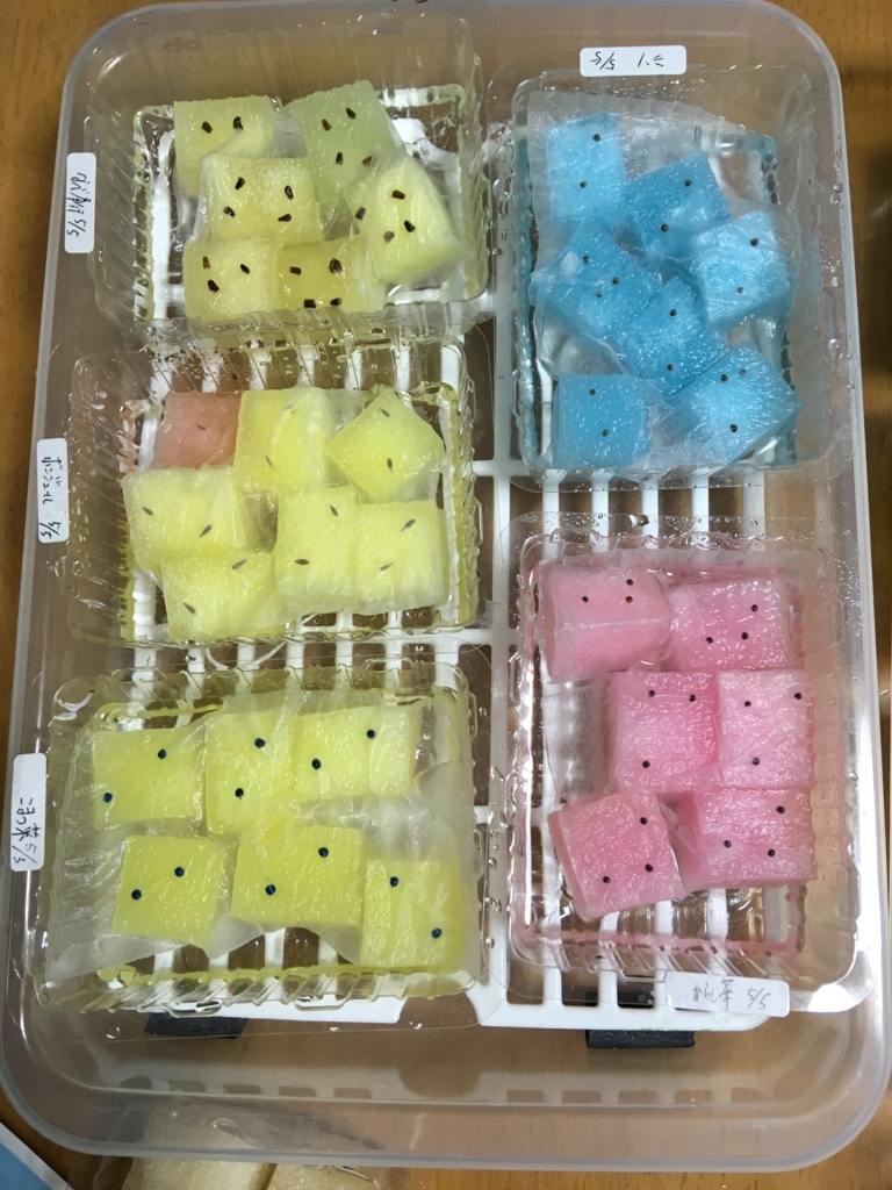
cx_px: 446
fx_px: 996
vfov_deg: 61.7
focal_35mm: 29
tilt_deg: -80.1
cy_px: 595
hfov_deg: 48.2
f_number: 2.2
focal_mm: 4.15
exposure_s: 1/30
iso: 80
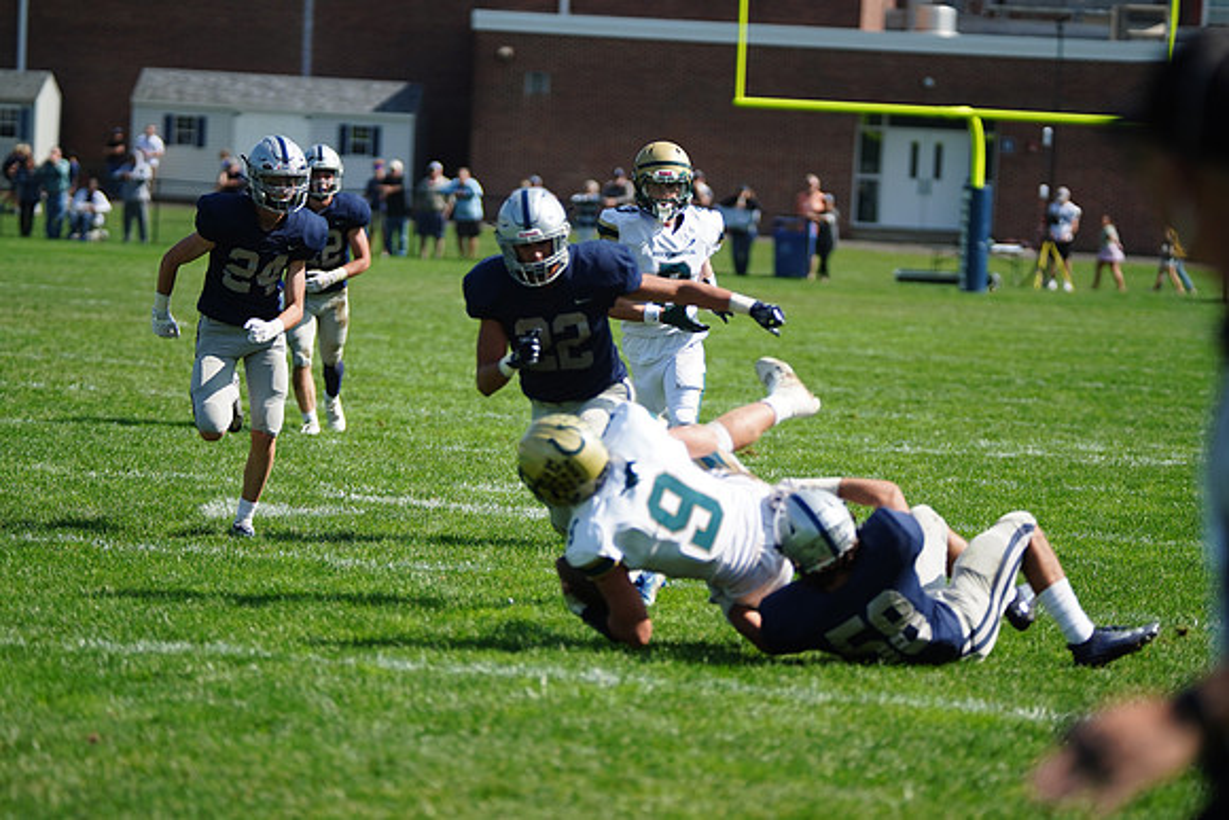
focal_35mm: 166
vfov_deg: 8.3
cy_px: 410
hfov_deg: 12.4
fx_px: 5668
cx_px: 614
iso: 400
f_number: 2.8
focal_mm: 166
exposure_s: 1/4000
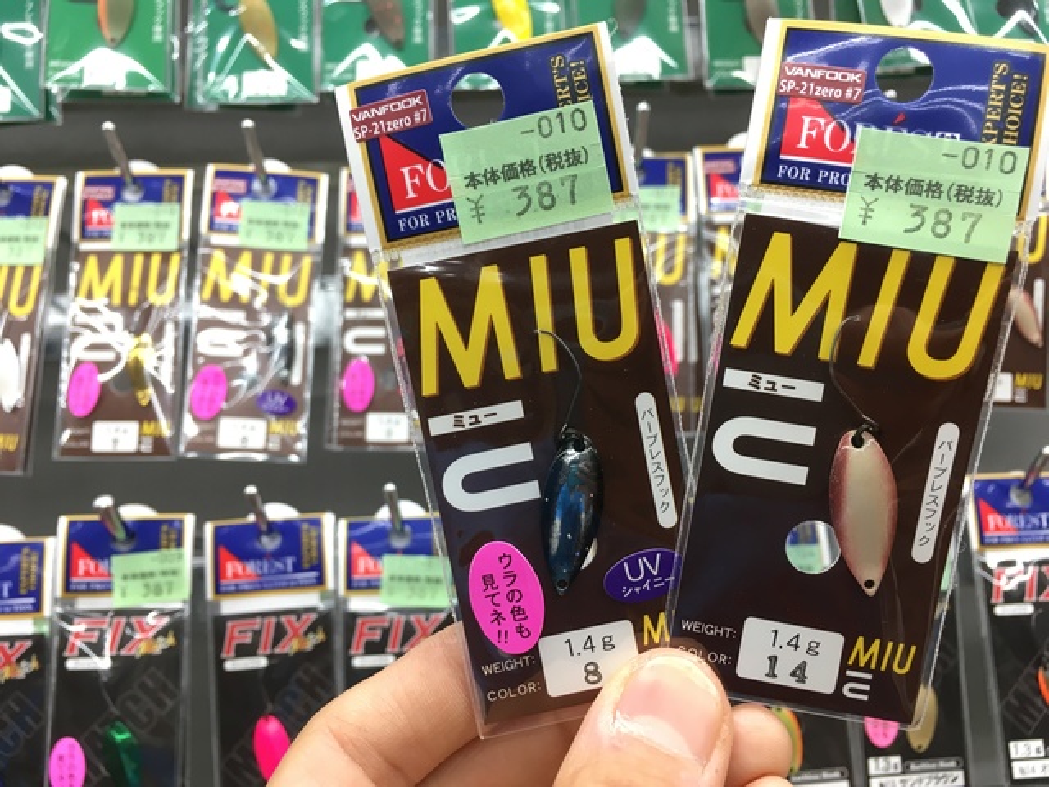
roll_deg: +4.6
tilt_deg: +8.6
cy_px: 394
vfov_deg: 48.2
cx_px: 524
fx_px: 879
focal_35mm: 29
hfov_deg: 61.7
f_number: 2.2
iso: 50
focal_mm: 4.15
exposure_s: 1/30
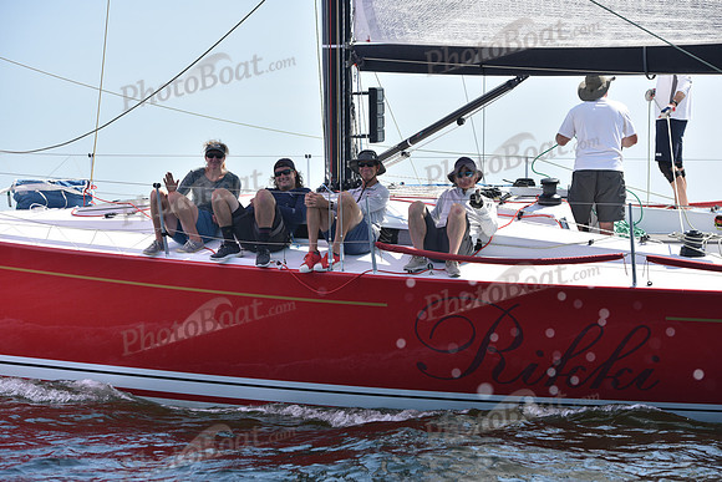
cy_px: 241
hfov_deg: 20.4
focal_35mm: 100
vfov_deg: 13.7
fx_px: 2006
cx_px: 361
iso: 250
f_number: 5
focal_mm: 100
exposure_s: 1/1250
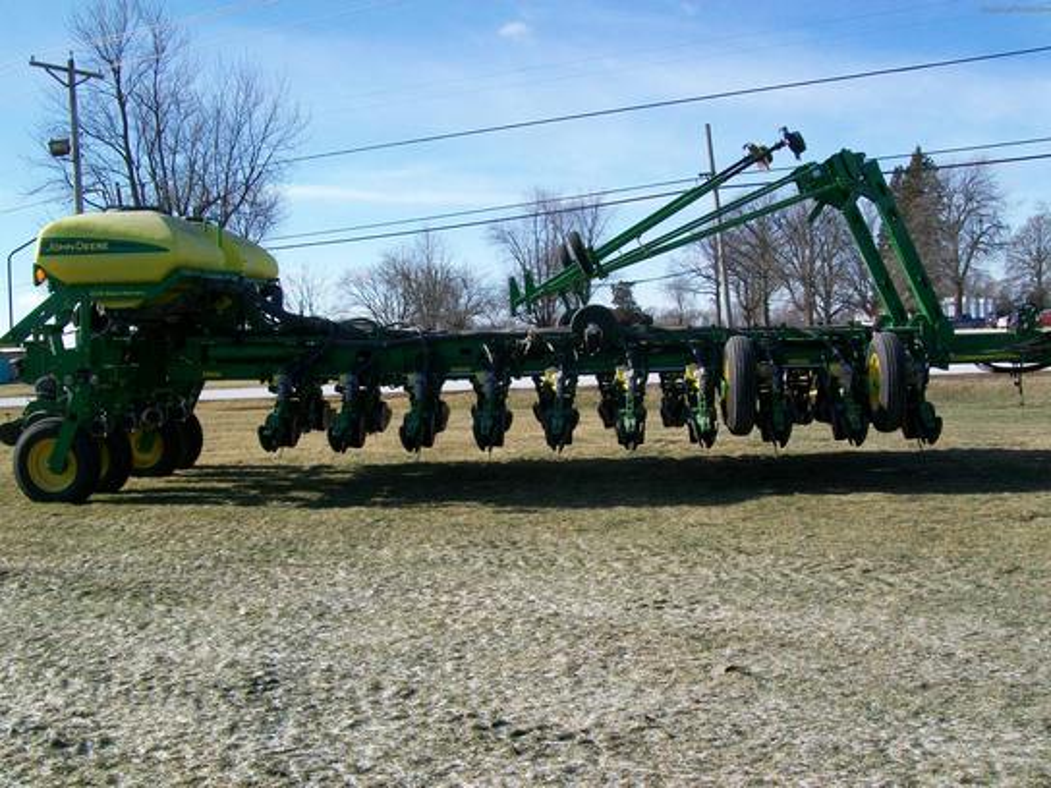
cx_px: 526
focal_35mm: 36
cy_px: 394
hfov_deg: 51.4
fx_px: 1093
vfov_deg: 39.7
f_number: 4.8
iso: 64
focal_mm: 6
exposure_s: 1/320
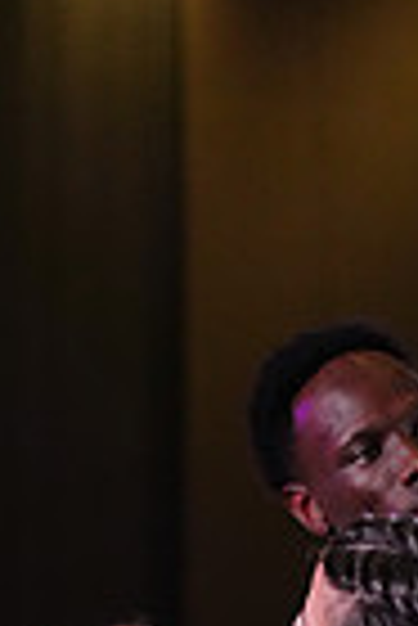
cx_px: 506
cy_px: 1247
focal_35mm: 416
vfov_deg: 4.9
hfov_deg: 3.3
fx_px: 7227
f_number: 4
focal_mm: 100
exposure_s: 1/400
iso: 3200
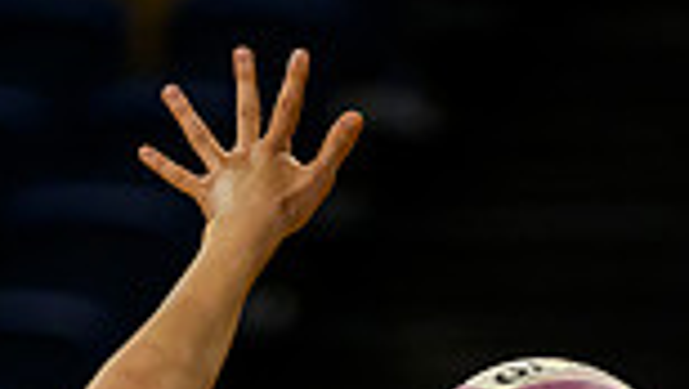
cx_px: 357
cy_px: 926
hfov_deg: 2.4
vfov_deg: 1.3
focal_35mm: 918
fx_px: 16789
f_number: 2.8
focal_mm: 200
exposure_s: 1/800
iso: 3200
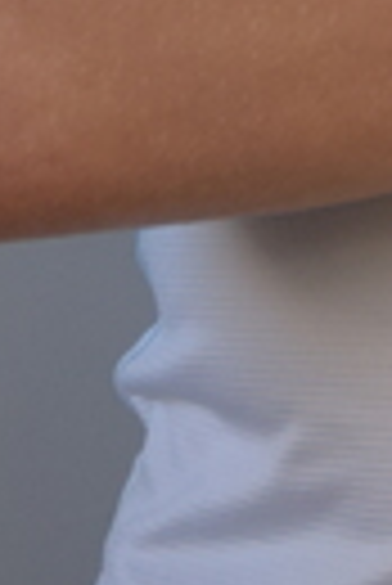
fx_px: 8991
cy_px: -1431
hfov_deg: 2.5
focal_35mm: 552
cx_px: 894
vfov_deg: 3.6
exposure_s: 1/100
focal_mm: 50
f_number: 5
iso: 400
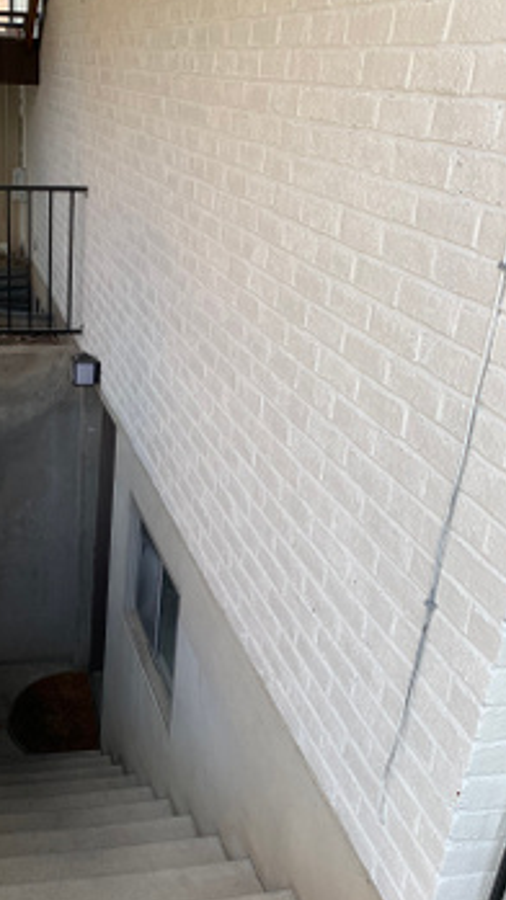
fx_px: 931
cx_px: 80
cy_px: 518
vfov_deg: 51.4
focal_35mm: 39
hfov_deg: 29.5
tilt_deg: -24.1
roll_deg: -1.3
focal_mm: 4.25
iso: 25
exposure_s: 1/385
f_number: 1.8
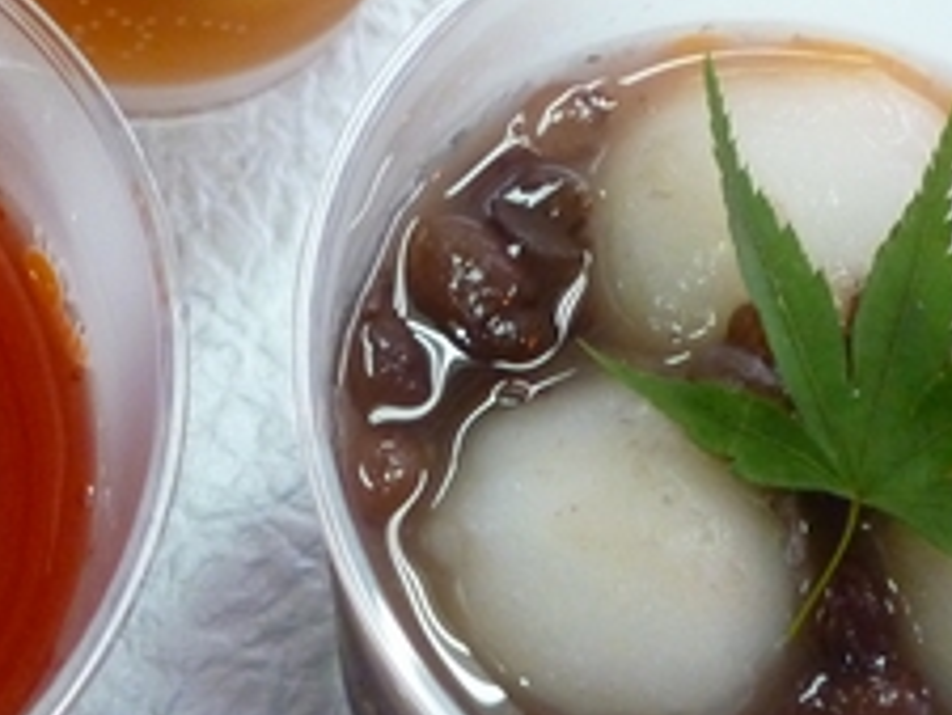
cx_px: 250
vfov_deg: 15.6
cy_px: 85
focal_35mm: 94
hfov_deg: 20.7
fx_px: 2587
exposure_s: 1/30
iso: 400
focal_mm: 5.8
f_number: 3.6
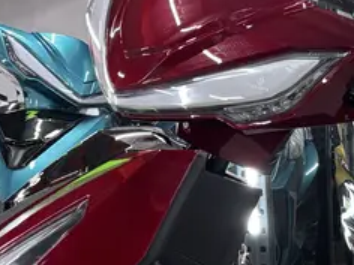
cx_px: 476
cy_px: 404
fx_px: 1156
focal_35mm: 113
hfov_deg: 16.4
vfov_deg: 12.4
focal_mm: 5.96
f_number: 1.6
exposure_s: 1/50
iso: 160
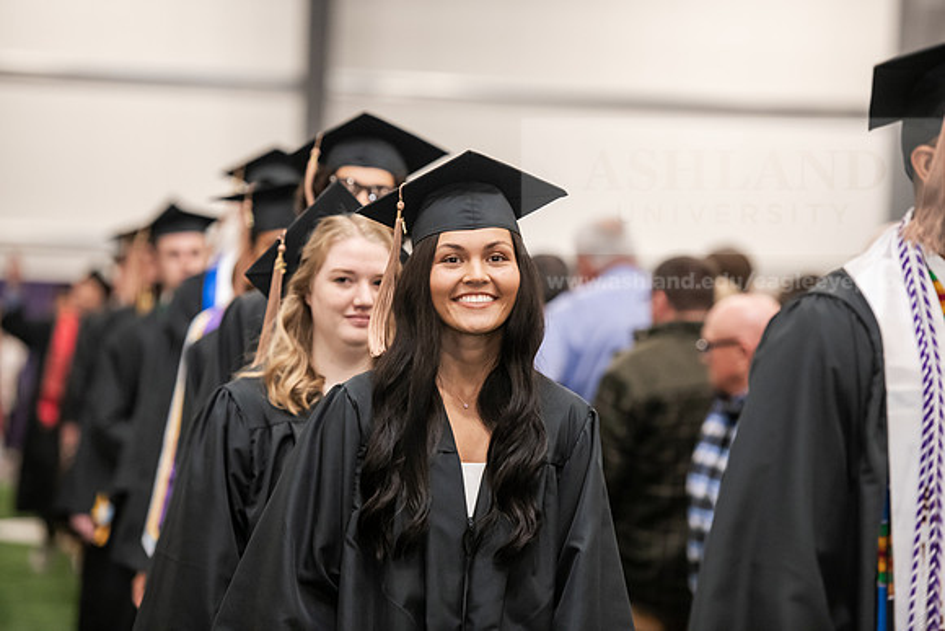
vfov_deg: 8.9
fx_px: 4070
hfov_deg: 13.2
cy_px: 316
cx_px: 472
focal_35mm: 155
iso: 2500
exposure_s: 1/200
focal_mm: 155
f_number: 3.2
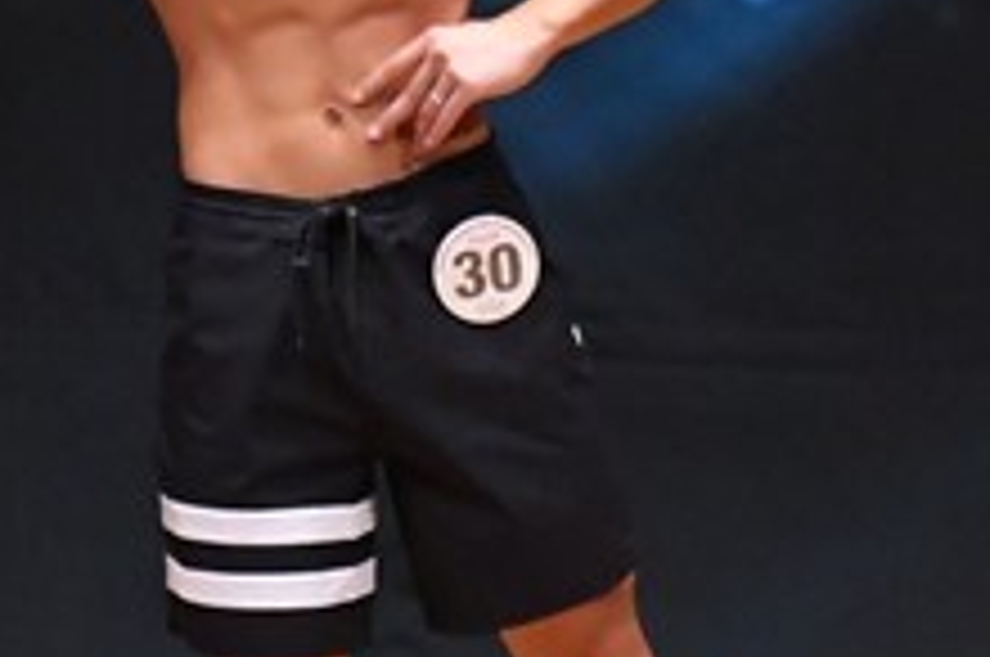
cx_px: -178
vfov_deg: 1.4
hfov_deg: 2.2
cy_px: 297
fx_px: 26169
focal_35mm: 953
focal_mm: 180
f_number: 5.6
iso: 8000
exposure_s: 1/400
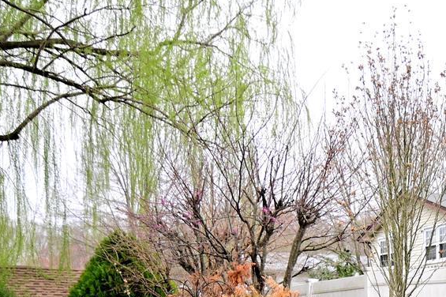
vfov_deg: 21.0
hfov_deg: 30.1
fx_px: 718
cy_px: 396
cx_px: 515
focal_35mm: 58
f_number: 2.8
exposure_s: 1/250
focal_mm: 16
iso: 100
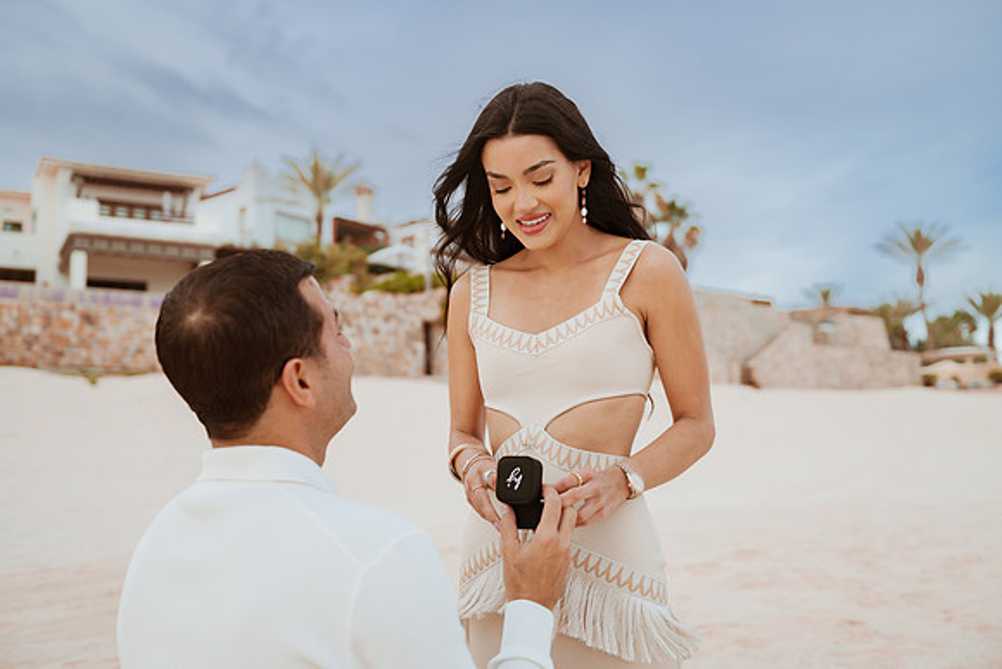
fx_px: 974
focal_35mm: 35
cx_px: 501
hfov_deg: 54.4
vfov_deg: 37.9
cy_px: 334
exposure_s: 1/4000
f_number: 2.8
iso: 250
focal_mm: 35
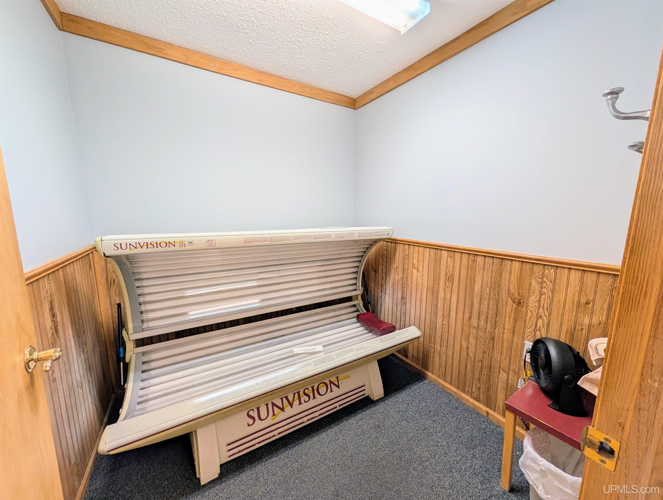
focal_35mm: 12
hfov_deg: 110.5
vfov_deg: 94.6
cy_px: 250
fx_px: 230
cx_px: 332
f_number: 1.7
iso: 46
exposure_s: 1/40
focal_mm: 2.02
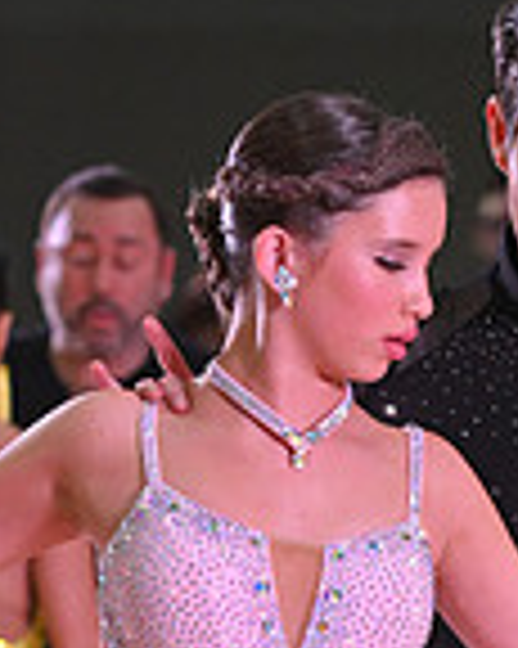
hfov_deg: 2.8
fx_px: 10551
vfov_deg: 3.5
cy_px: 1022
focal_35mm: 550
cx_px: 466
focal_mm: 145
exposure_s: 1/320
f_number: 5
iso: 2000
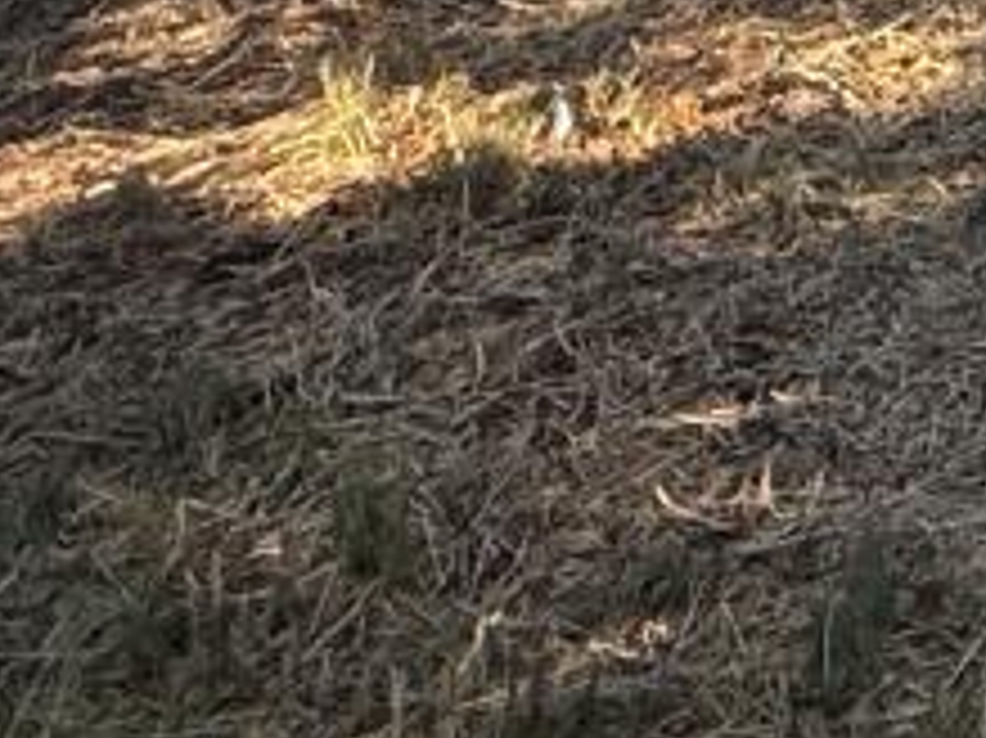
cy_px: -956
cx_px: 1986
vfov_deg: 12.5
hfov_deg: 15.9
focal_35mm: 96
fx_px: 2733
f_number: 2.2
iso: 50
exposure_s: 1/985
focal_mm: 2.22
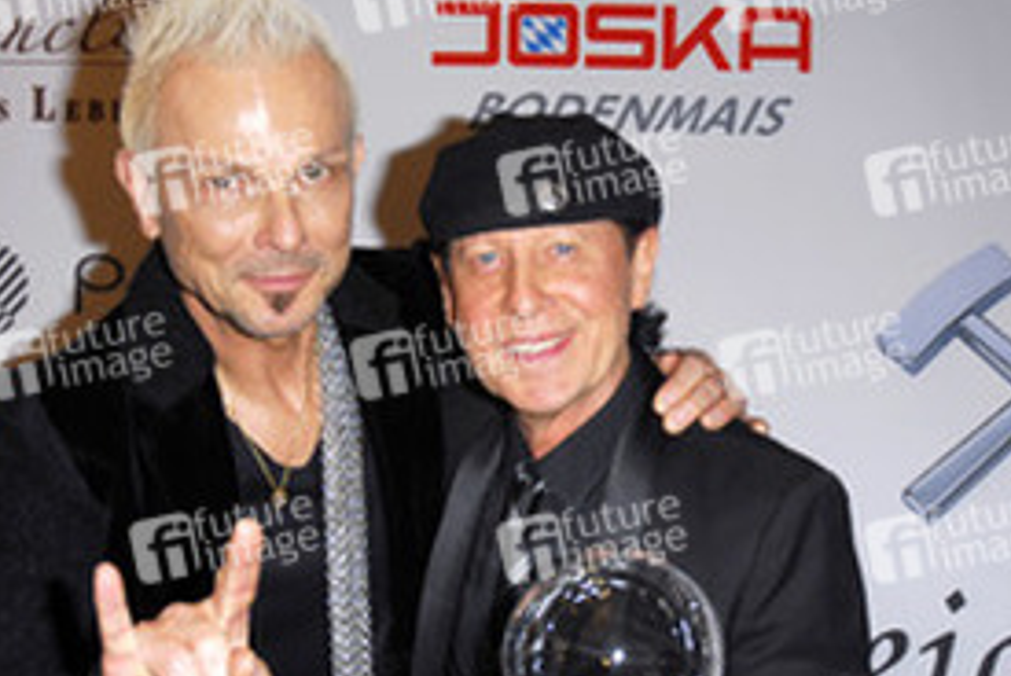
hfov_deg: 28.5
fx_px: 1991
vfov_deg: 19.2
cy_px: 448
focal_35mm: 71
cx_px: 489
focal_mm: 29
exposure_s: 1/60
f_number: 5
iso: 200
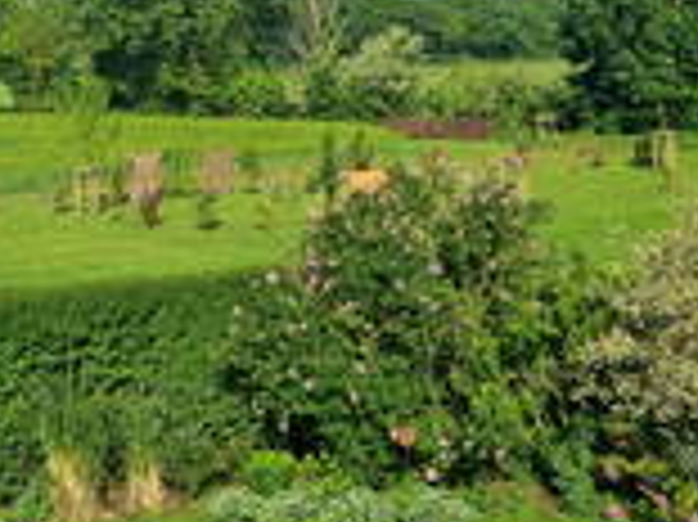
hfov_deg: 28.7
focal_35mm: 67
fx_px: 1350
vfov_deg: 20.5
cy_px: -104
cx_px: 198
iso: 50
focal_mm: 5.4
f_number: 1.8
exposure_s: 1/3744
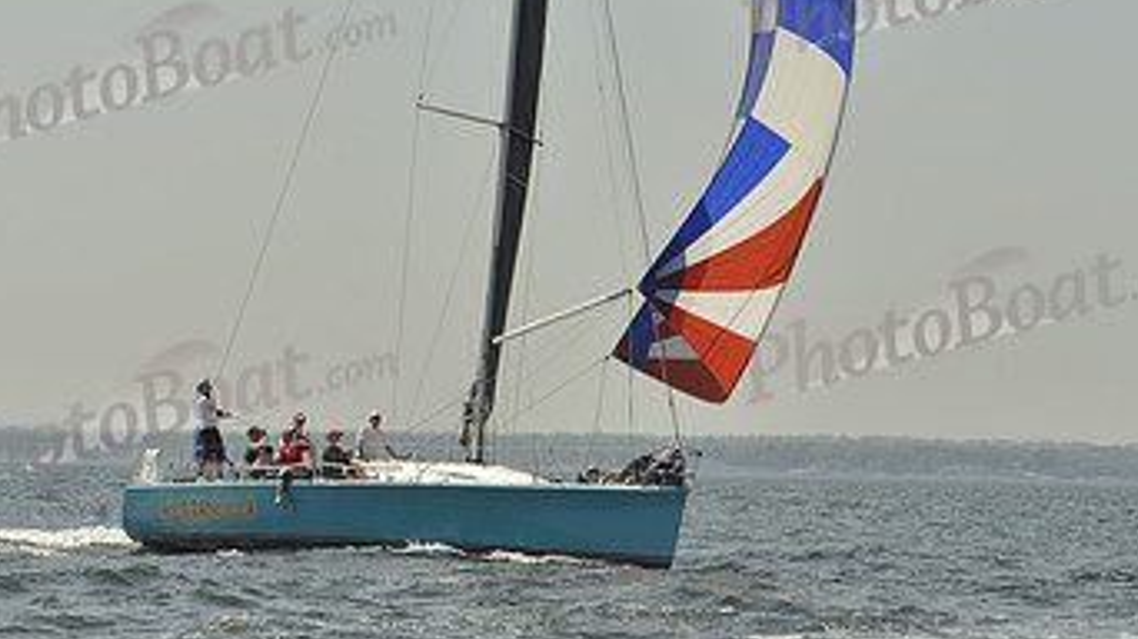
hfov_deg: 12.7
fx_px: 5097
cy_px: -146
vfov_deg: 7.1
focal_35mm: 169
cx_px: 571
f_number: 9
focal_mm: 95
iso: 200
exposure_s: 1/1250
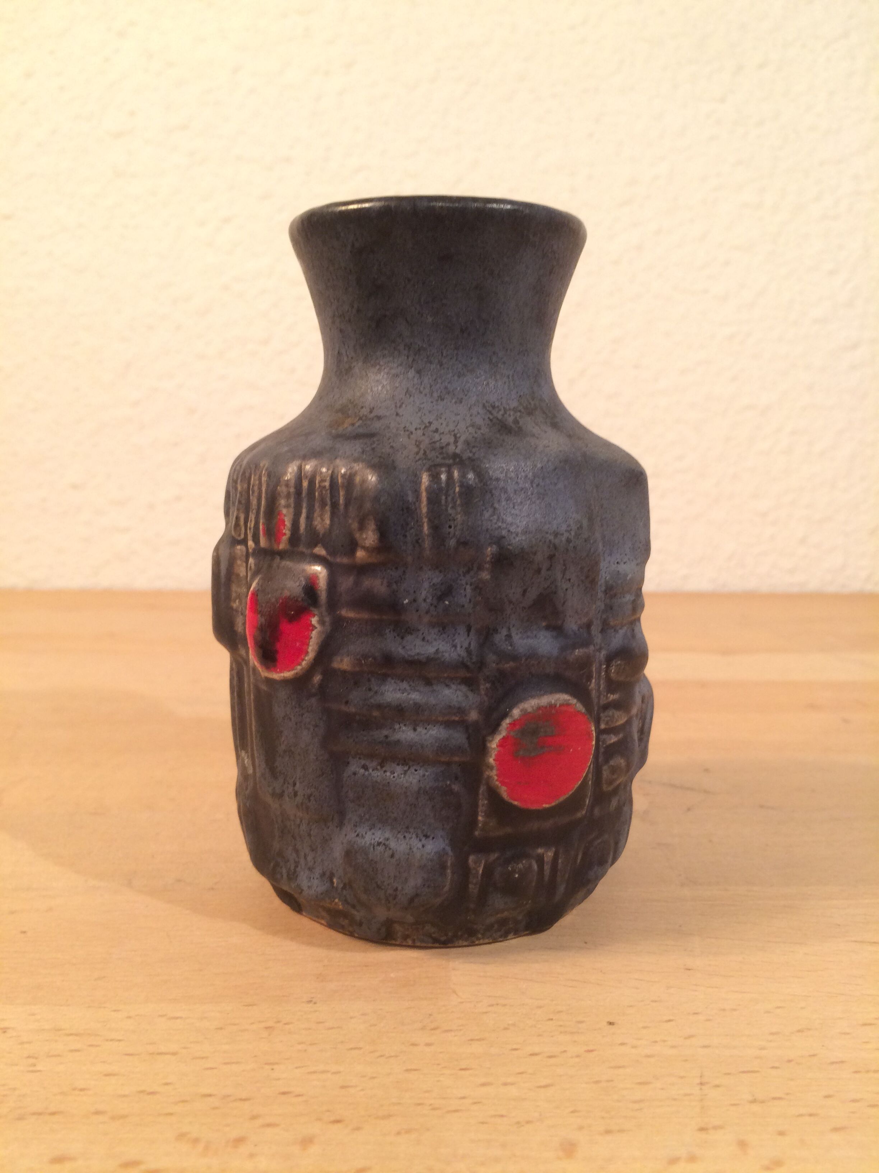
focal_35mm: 29
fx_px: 982
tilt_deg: -9.5
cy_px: 586
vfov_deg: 61.7
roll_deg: +0.7
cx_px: 440
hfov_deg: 48.2
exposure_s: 1/33
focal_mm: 4.15
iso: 80
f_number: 2.2
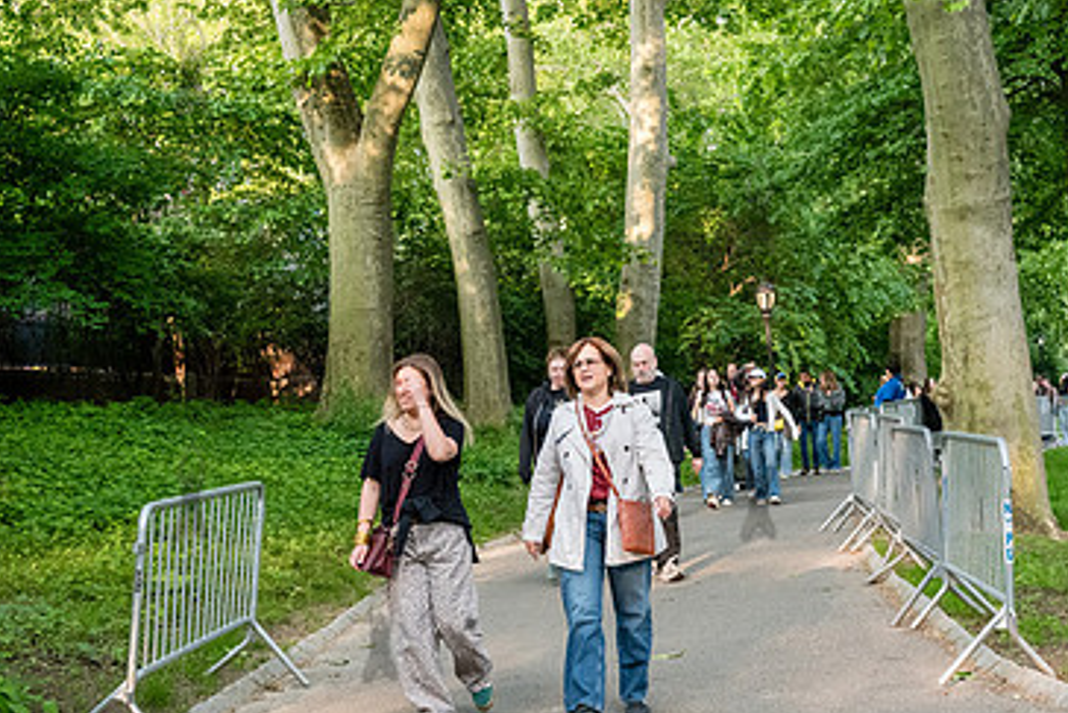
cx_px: 757
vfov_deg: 21.5
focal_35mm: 63
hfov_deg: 31.5
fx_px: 1870
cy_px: 489
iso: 4000
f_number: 5.6
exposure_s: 1/500
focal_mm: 38
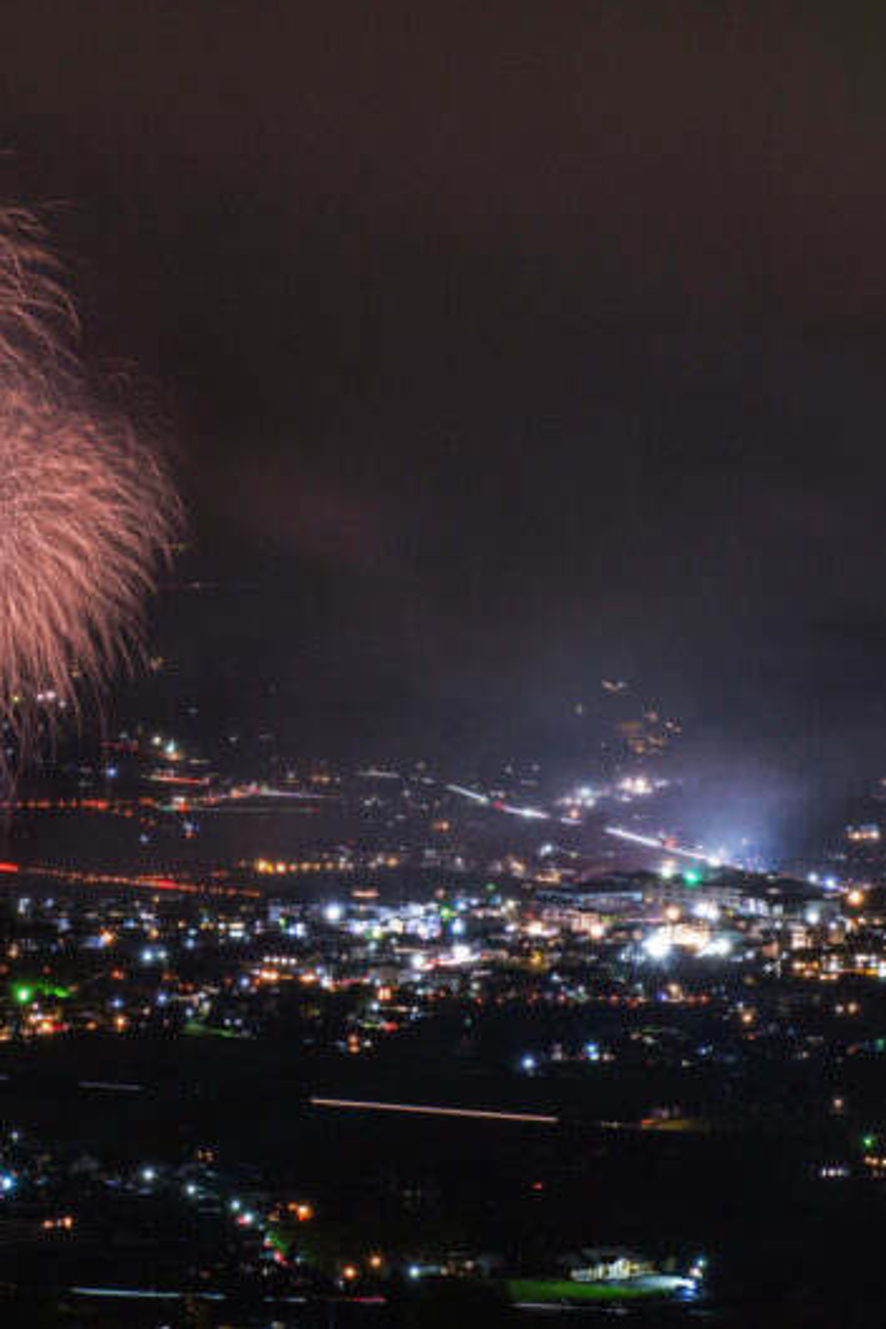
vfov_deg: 19.3
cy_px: 662
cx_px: 239
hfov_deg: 12.9
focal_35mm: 106
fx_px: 3913
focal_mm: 70
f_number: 14
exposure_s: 8
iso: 100
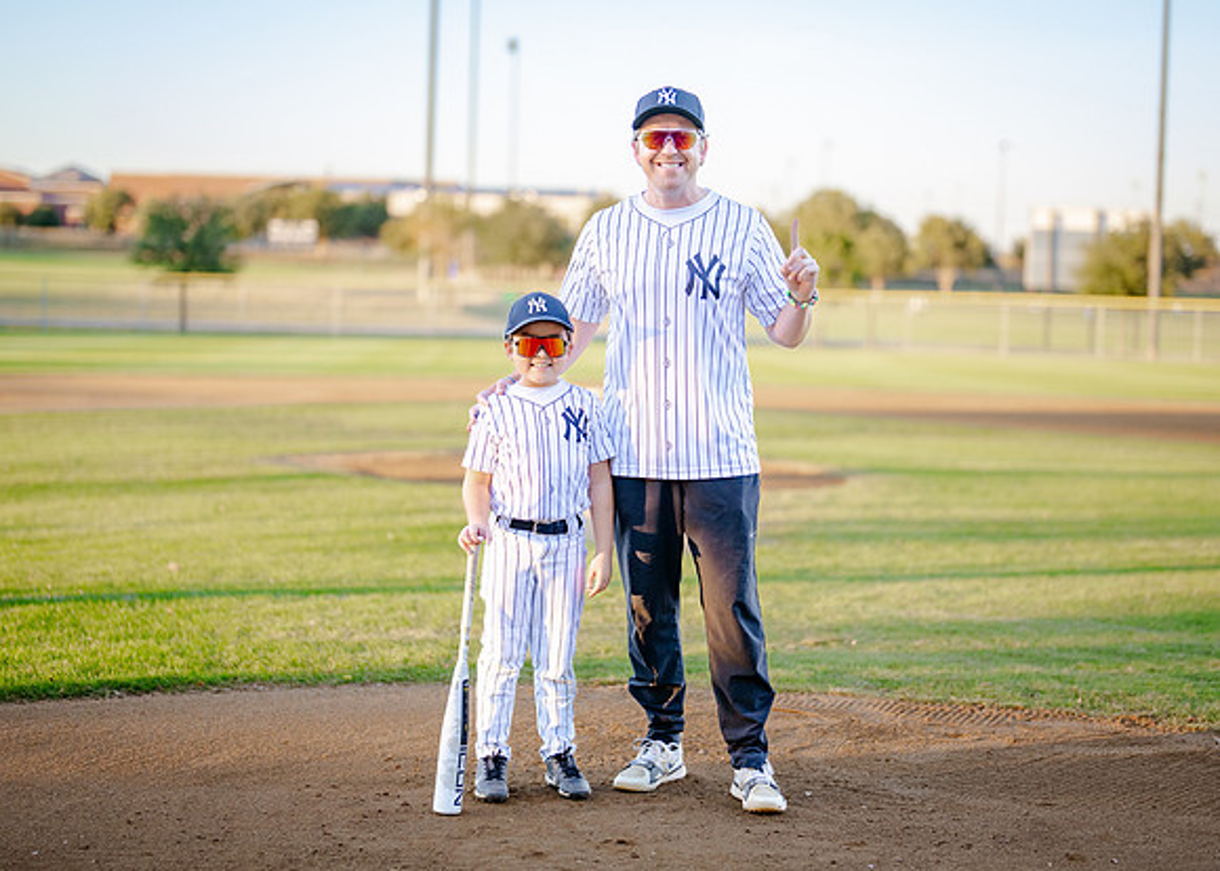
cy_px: 422
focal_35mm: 67
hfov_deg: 29.6
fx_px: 2306
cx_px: 637
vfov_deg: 21.4
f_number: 1.2
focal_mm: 50
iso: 250
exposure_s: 1/1600
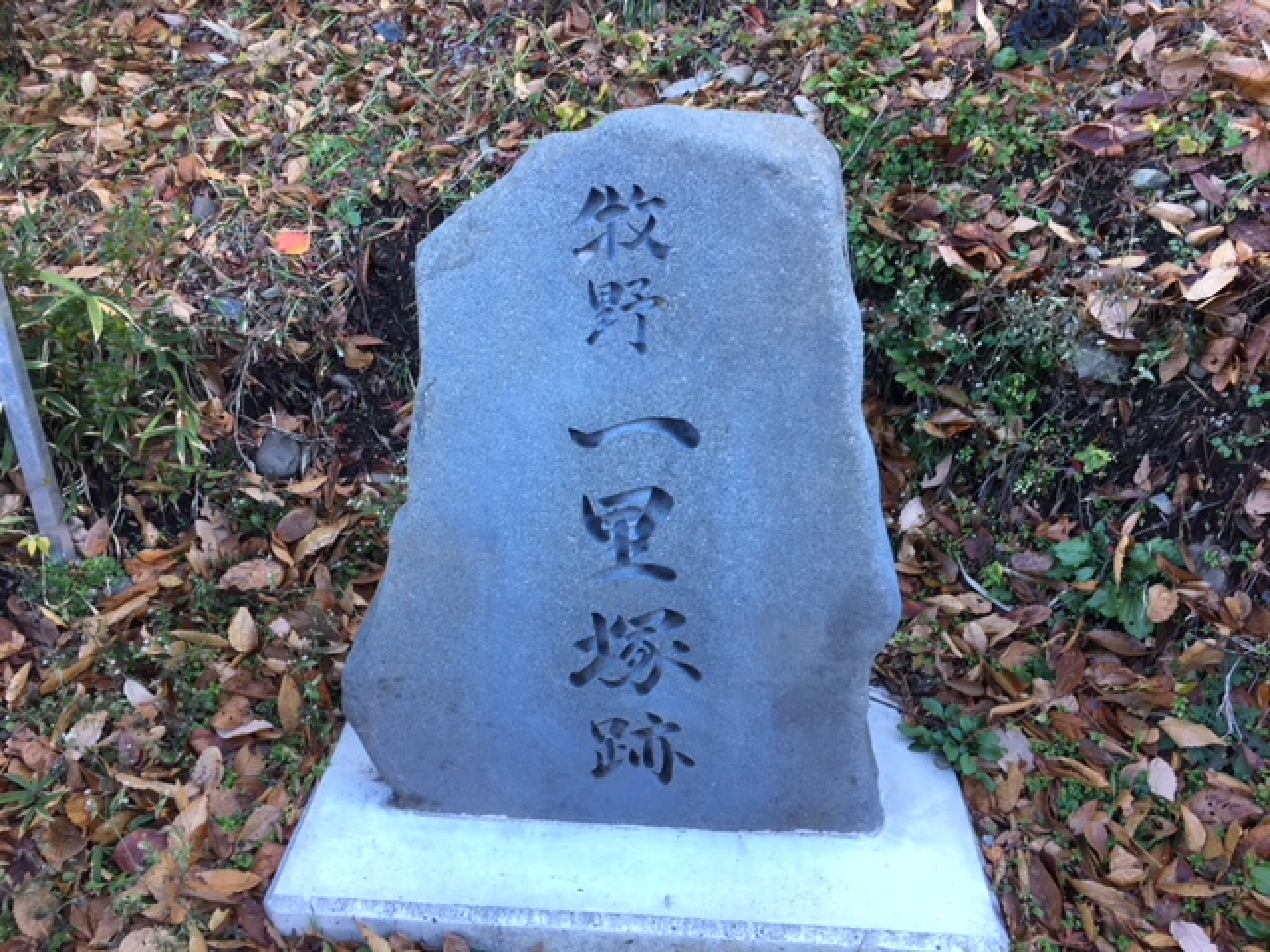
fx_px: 1064
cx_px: 635
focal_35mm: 29
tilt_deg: -29.7
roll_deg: +0.0
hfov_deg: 61.7
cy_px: 476
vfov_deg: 48.2
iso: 32
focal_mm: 4.15
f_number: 2.2
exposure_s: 1/60
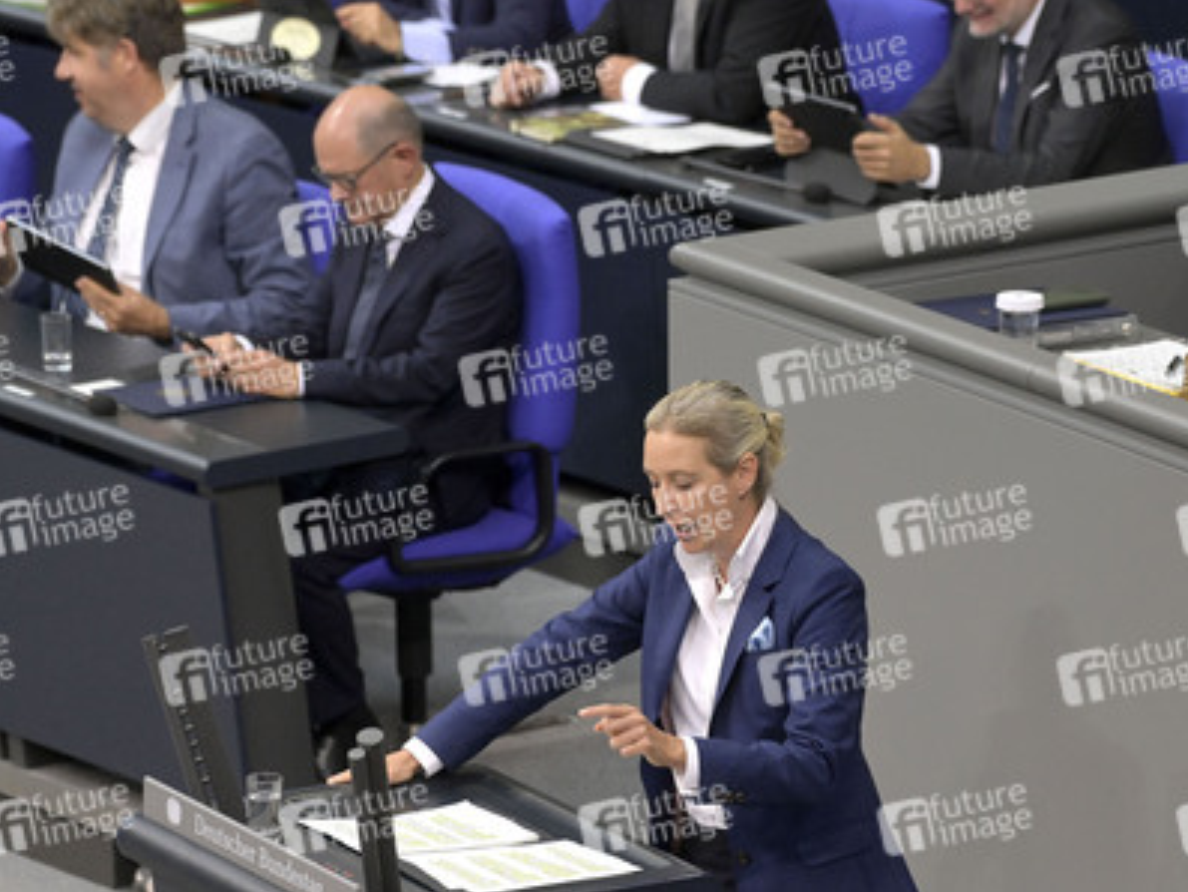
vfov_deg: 5.7
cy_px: 446
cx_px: 576
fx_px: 8994
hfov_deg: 7.6
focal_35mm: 262
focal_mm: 240
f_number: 5.6
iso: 8000
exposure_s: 1/400
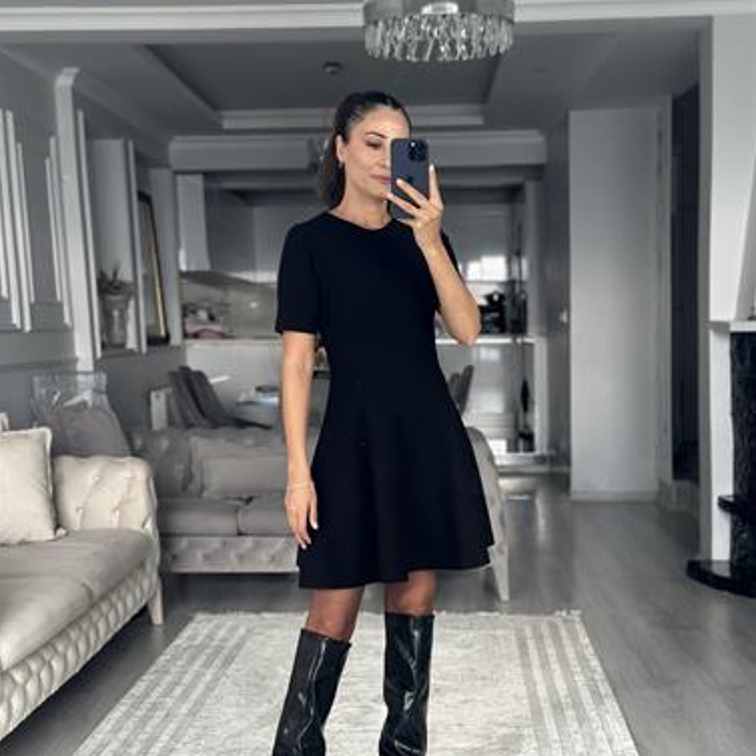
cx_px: 377
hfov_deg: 30.0
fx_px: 1408
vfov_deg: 29.9
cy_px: 487
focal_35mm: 57
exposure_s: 1/88
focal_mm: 6.86
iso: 125
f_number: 1.78
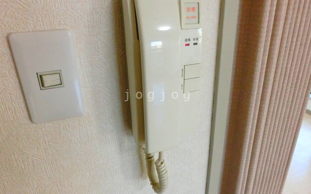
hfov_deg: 70.4
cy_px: 95
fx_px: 220
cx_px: 158
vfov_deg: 47.6
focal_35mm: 26
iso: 800
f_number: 3
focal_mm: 4.24
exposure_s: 1/200
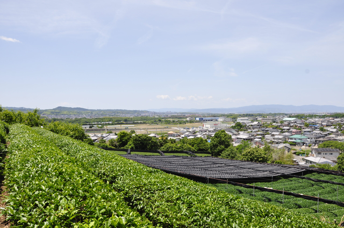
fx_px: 258
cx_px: 172
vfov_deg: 47.8
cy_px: 114
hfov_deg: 67.4
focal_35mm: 27
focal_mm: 18
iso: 200
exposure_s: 1/250
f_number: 10
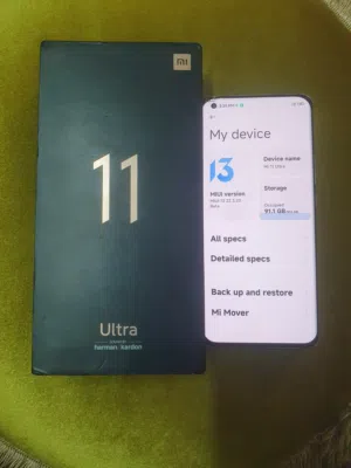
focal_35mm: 26
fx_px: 352
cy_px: 234
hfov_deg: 53.1
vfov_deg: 67.3
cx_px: 176
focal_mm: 4.32
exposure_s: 1/50
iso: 160
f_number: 2.4
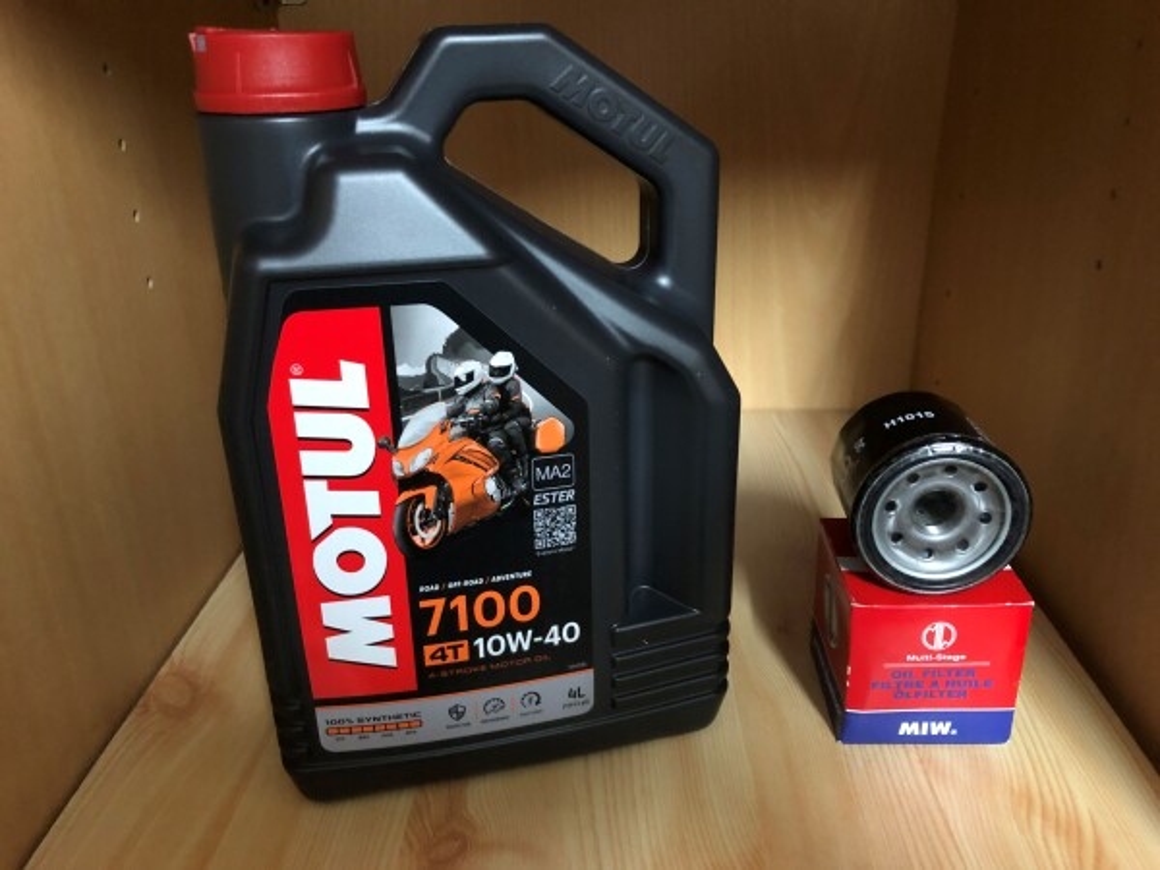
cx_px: 580
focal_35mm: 28
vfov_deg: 49.7
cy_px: 435
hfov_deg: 63.4
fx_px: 938
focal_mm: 3.99
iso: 100
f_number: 1.8
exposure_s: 1/4
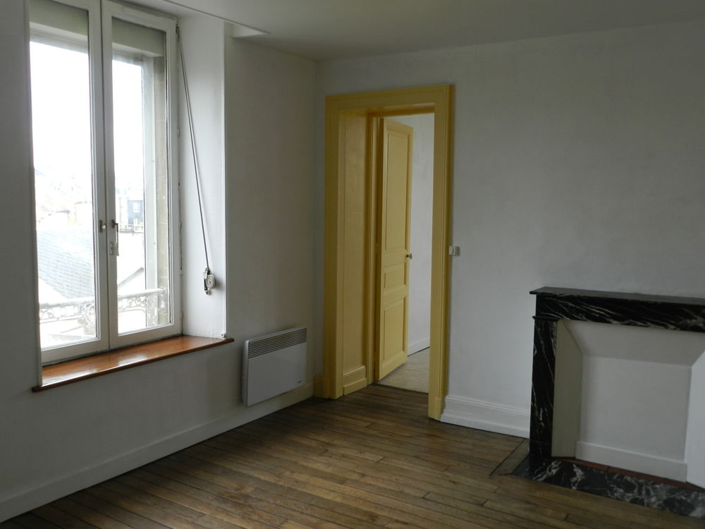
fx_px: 652
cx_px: 352
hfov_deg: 56.8
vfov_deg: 44.2
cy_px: 264
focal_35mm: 32
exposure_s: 1/40
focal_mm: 5.6
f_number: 3.7
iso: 160
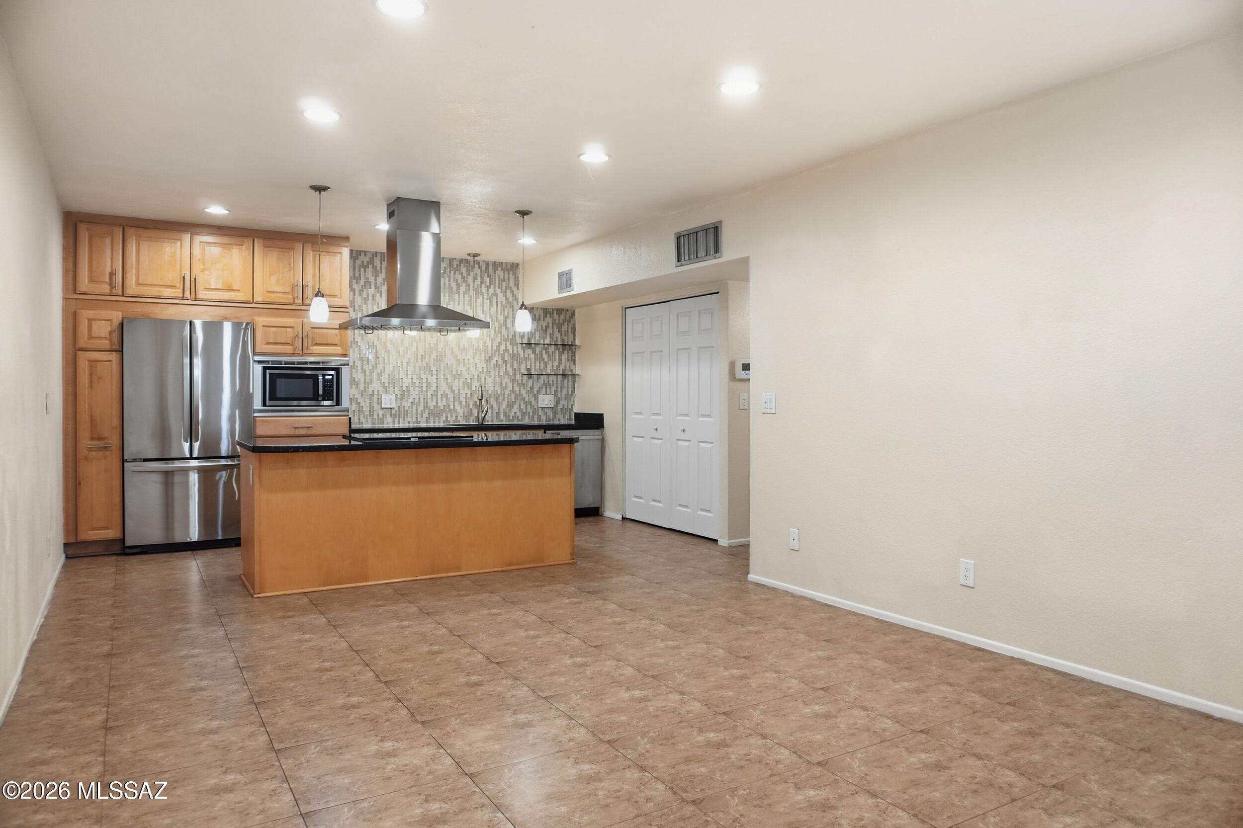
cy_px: 414
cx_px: 622
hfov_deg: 73.8
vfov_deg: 53.1
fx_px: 828
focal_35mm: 24
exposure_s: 1/40
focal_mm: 16
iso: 250
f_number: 4
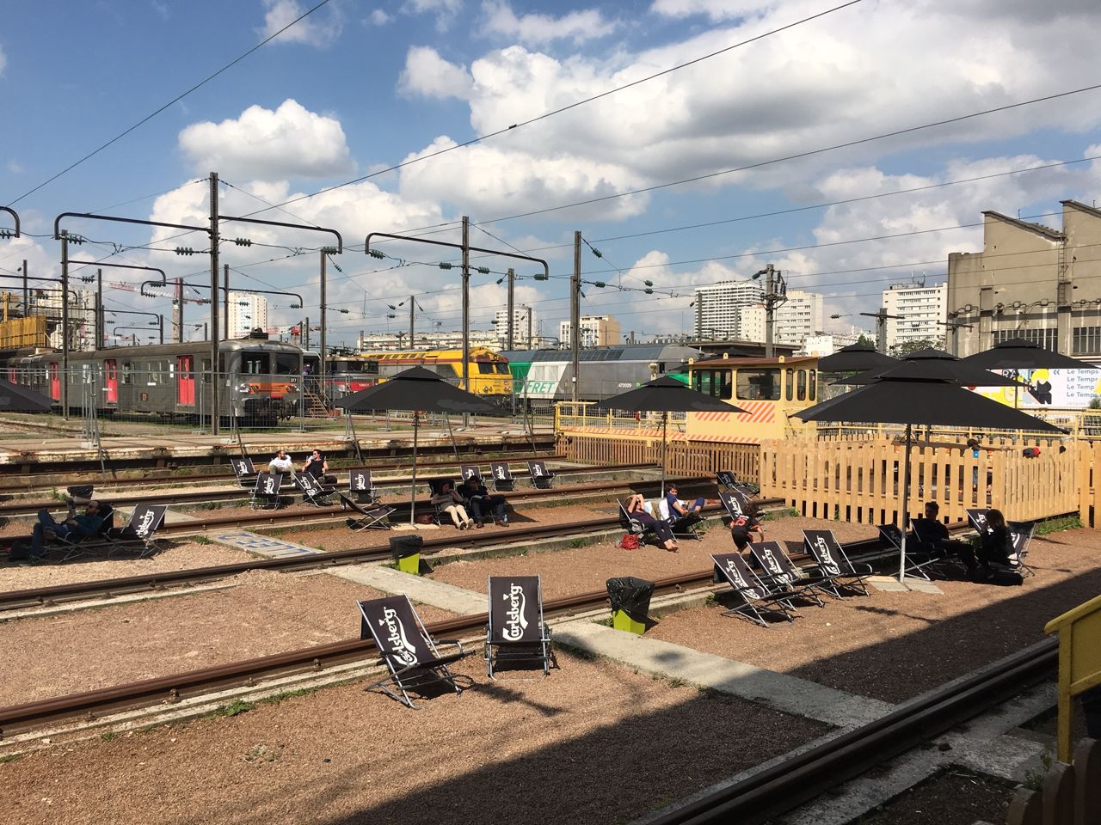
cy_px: 412
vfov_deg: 48.2
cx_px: 550
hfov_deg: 61.7
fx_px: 922
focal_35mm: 29
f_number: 2.2
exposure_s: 1/2198
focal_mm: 4.15
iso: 25
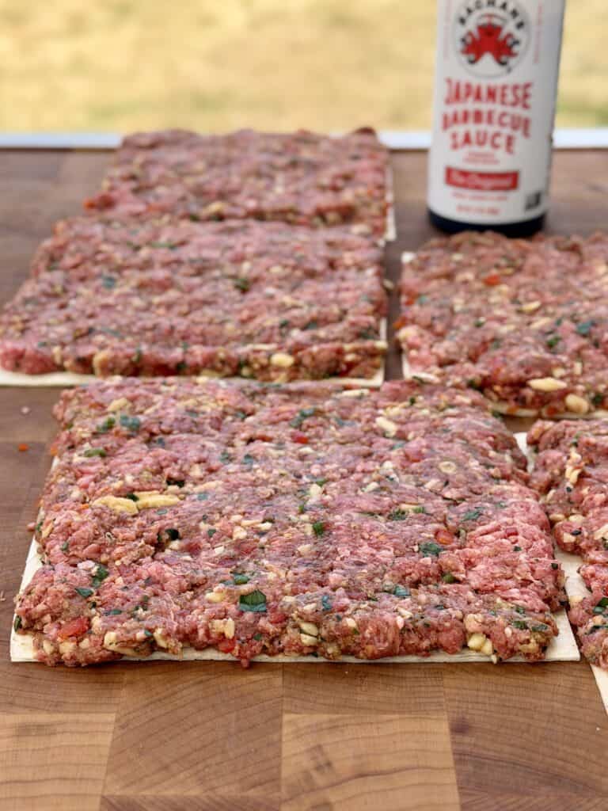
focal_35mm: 48
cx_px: 304
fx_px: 1124
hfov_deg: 30.3
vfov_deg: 39.7
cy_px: 406
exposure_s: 1/928
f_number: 1.78
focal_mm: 6.76
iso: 64
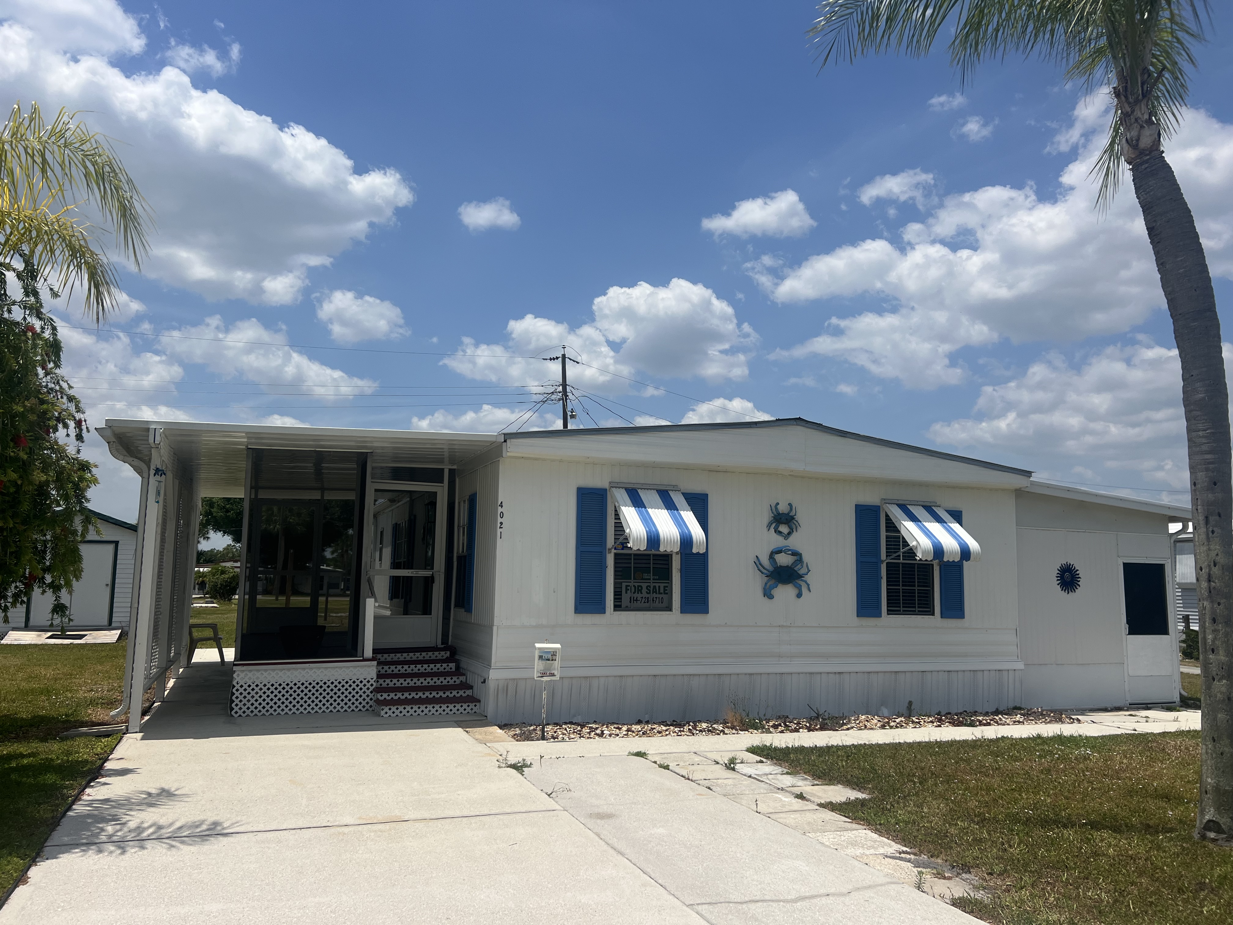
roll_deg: -1.0
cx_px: 616
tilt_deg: +7.2
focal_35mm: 26
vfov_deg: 53.1
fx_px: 926
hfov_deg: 67.3
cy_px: 462
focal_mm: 5.7
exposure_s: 1/10309
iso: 50
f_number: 1.5
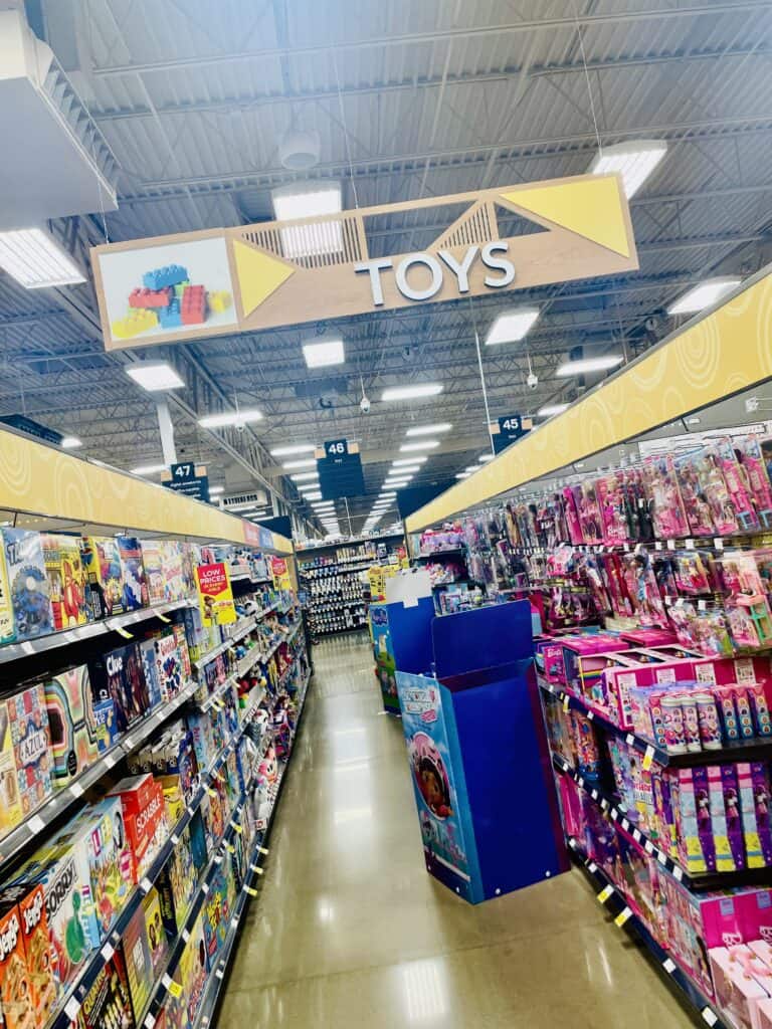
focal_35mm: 26
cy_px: 514
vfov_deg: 67.3
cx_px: 386
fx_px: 773
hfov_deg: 53.1
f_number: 1.6
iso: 50
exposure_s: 1/63
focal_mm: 4.2
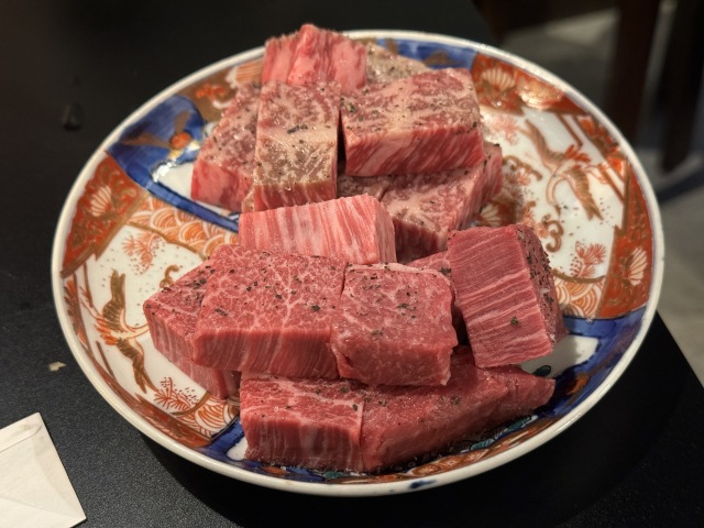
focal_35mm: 48
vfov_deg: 30.3
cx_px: 352
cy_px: 264
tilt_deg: -48.8
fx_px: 976
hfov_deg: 39.7
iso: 500
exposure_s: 1/40
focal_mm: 6.76
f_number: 1.78
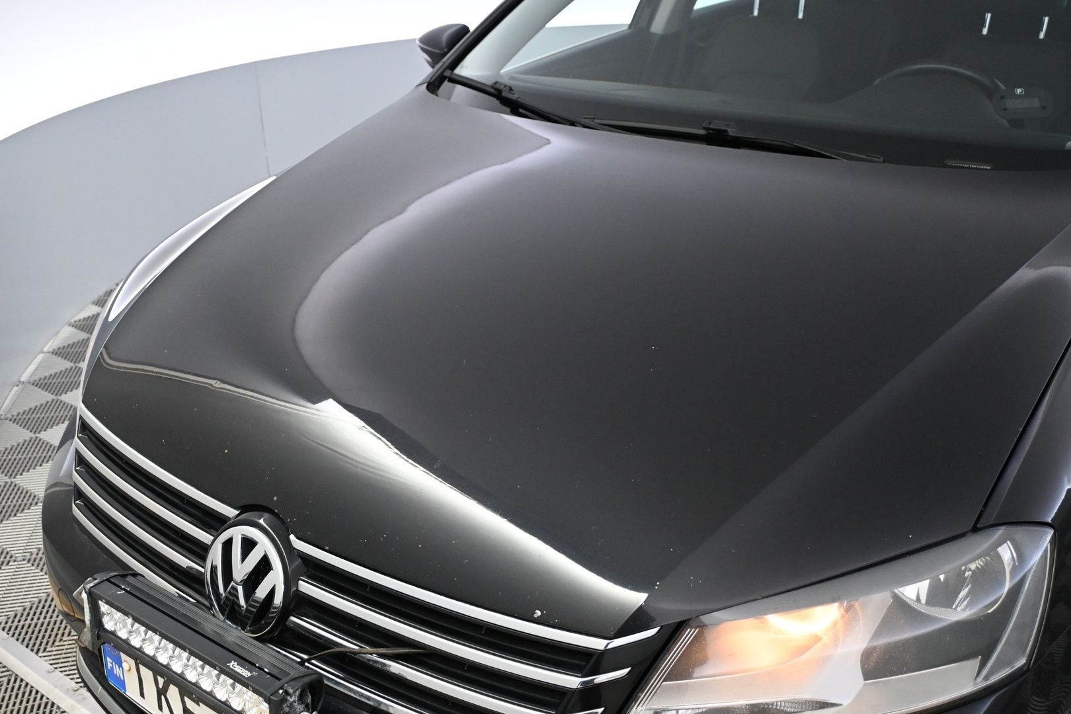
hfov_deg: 58.3
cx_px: 536
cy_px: 357
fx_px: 959
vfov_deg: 40.8
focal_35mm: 32
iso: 2500
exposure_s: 1/125
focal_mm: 21.5
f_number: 4
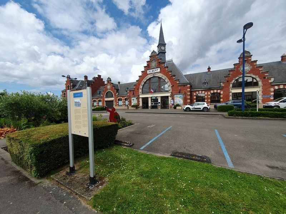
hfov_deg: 106.2
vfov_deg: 89.9
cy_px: 107
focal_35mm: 13
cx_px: 143
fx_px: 107
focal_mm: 1.8
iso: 50
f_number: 2.2
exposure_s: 1/1228
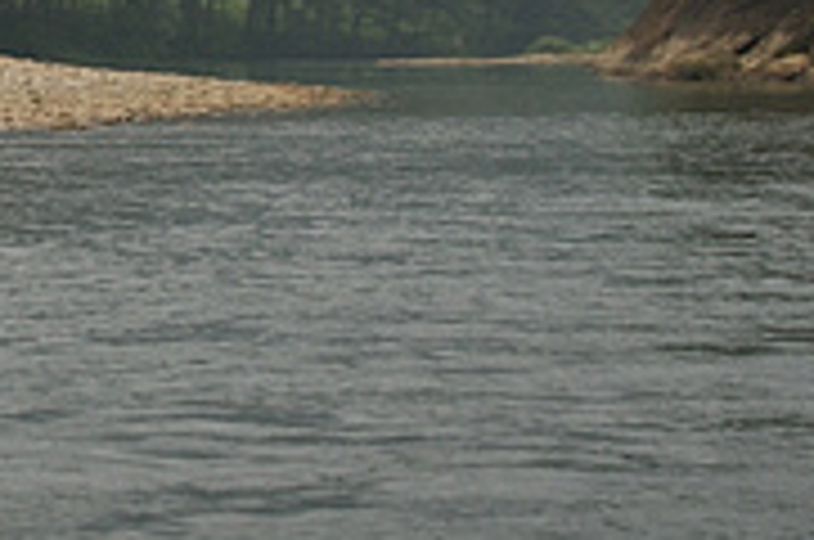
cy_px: 11
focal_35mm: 151
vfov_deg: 9.0
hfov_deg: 13.1
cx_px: -247
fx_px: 3408
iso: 100
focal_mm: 26
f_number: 5.6
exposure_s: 1/50
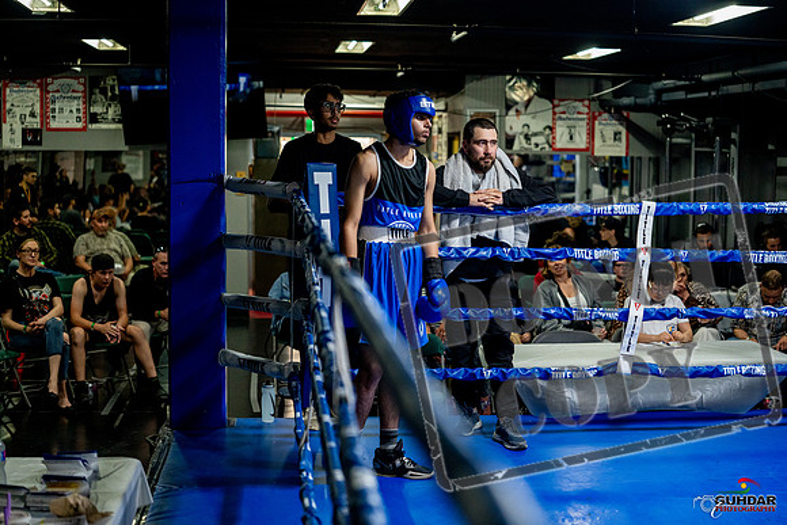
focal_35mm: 52
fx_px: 1137
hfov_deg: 38.2
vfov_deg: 26.0
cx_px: 394
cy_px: 262
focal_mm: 52
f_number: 2
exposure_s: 1/1000
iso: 4000
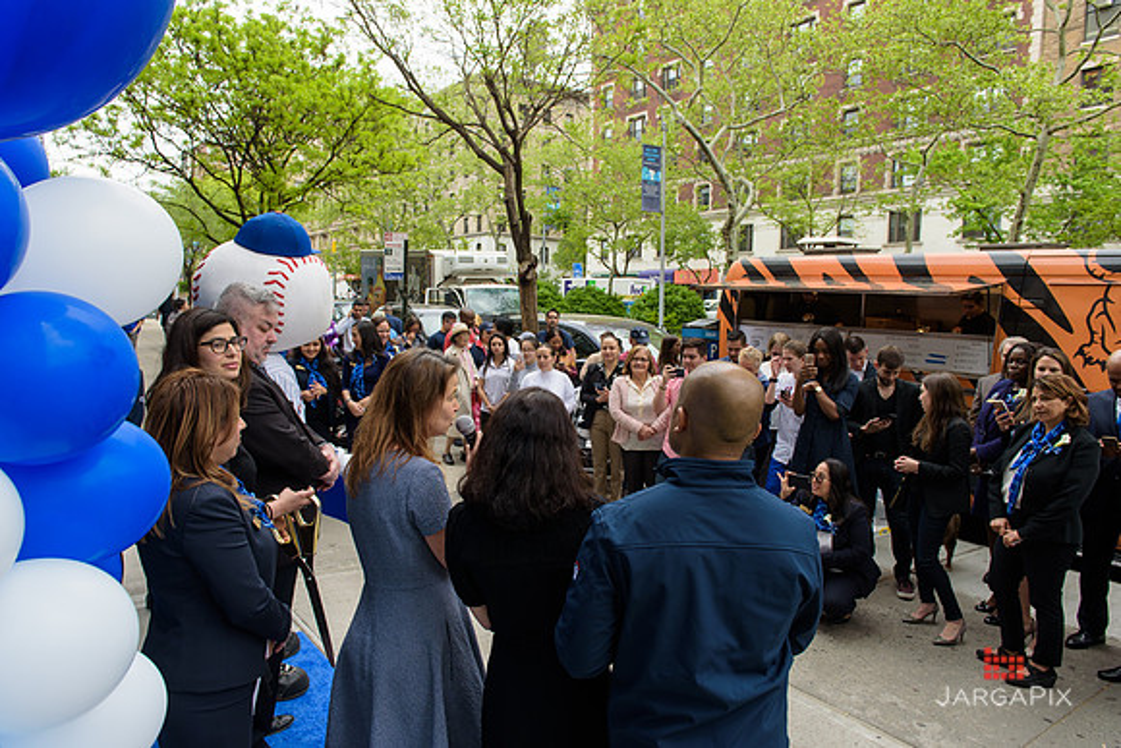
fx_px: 747
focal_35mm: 24
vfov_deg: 53.2
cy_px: 374
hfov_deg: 73.7
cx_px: 560
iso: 200
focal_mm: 24
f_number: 5
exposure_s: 1/250
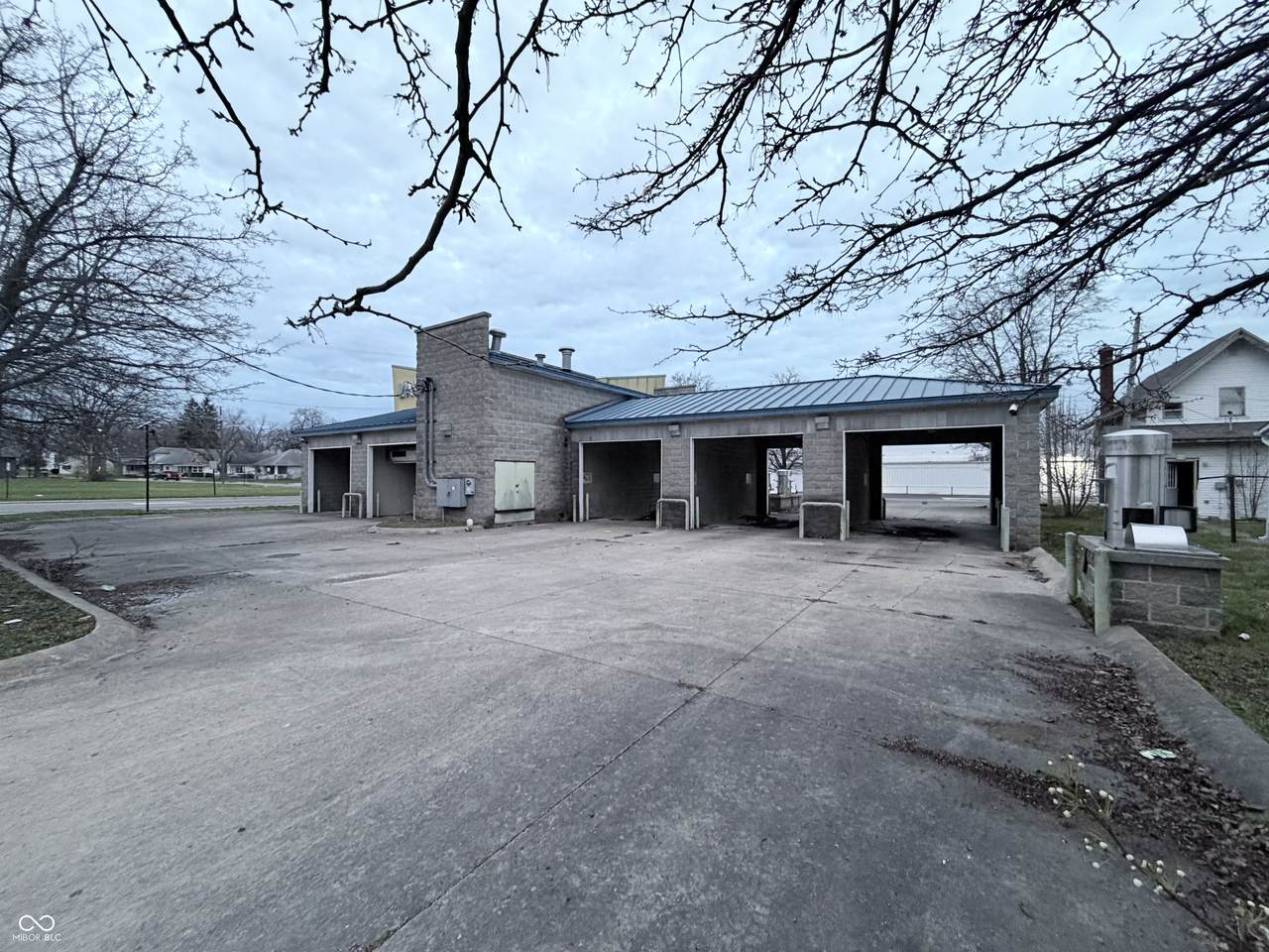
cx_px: 634
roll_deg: -0.1
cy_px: 476
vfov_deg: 85.7
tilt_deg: +0.1
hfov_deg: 102.1
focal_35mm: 14
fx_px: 513
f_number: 2.2
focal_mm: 2.22
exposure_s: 1/65
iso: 320
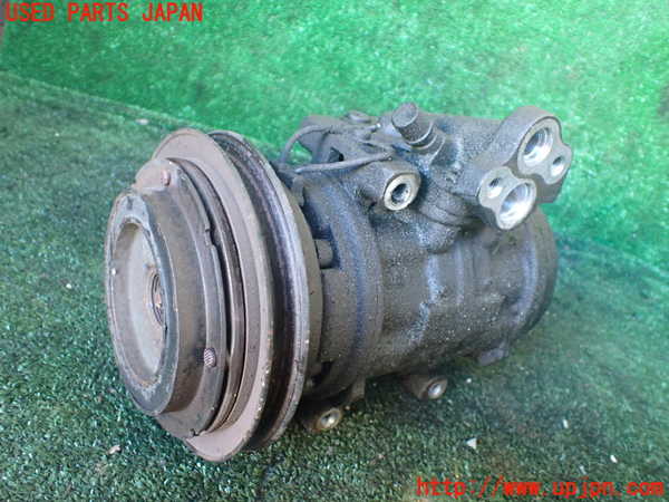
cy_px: 251
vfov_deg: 46.8
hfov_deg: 60.0
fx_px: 580
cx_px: 334
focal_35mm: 30
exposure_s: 1/50
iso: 800
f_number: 2.3
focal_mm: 5.4
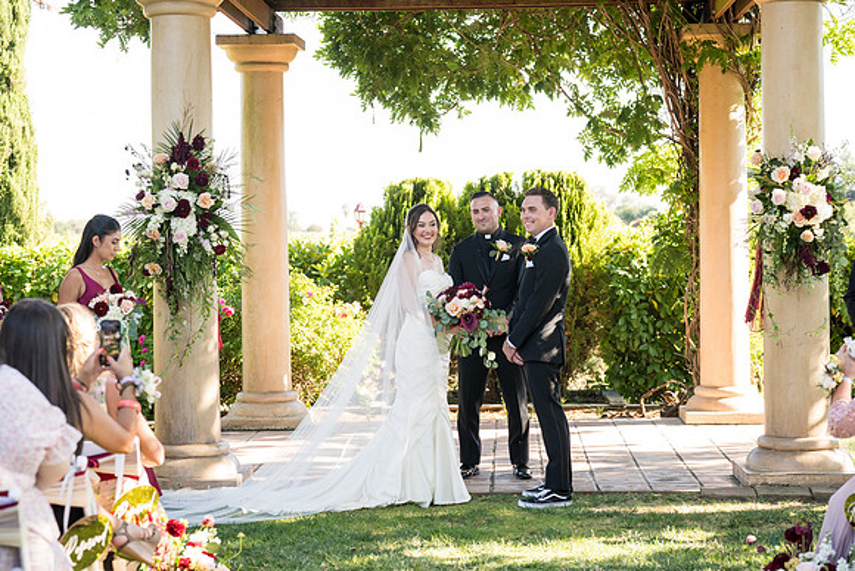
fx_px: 1758
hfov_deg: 27.3
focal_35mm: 74
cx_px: 428
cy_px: 286
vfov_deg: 18.4
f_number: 4
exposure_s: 1/400
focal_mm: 74
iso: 640
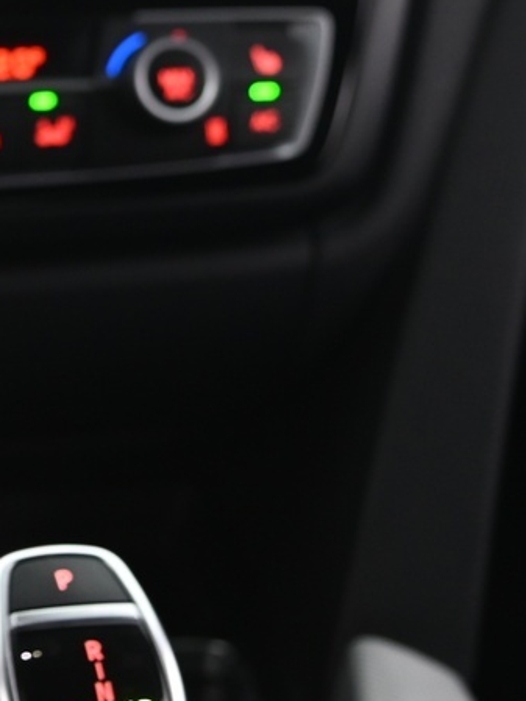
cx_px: -371
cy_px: -48
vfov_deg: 12.7
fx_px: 3098
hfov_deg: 9.3
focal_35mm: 153
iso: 1000
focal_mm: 44
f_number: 4
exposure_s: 1/8
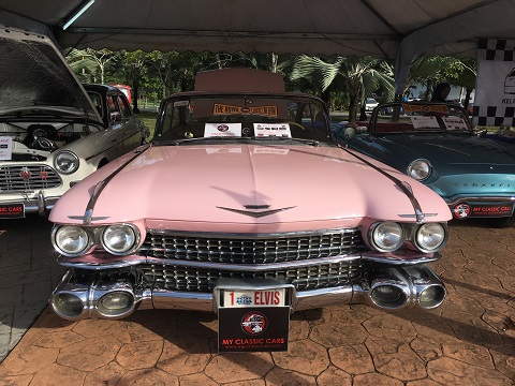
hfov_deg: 61.7
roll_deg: -0.6
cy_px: 193
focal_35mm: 29
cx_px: 258
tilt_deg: -12.4
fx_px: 431
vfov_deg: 48.2
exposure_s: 1/1672
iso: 25
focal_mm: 4.15
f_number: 2.2
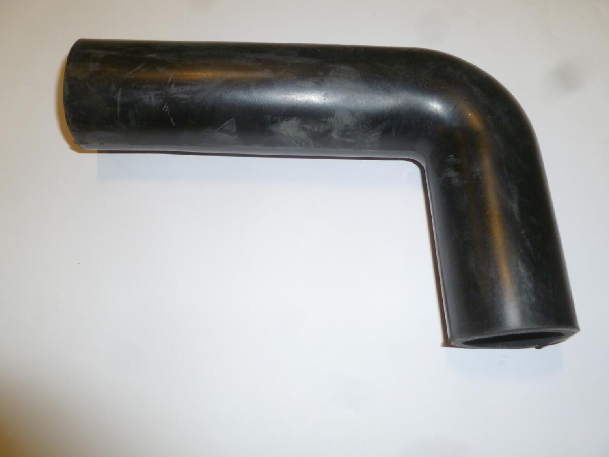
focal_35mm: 29
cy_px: 232
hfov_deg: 61.7
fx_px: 510
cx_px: 309
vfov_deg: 48.2
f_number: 3.3
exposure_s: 1/30
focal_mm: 5
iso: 160
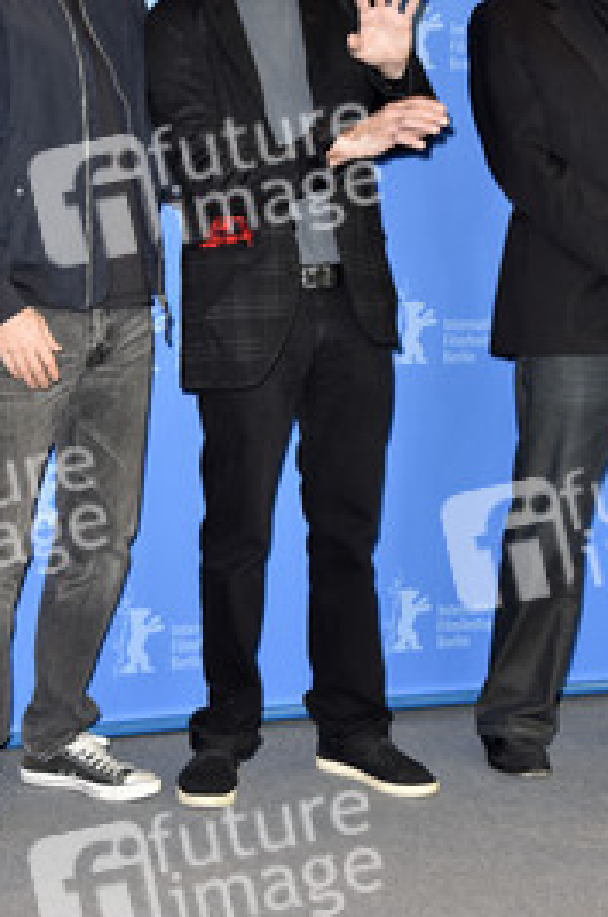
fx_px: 2594
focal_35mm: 102
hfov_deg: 13.4
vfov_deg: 20.0
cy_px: 357
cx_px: 306
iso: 640
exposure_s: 1/160
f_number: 5.6
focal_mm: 68
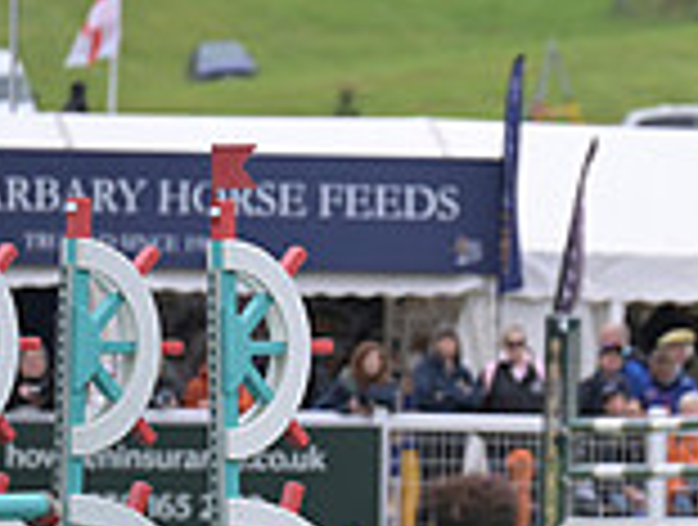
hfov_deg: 2.7
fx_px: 14512
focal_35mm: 718
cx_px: 1279
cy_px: 276
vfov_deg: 2.1
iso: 640
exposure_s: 1/1250
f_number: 4
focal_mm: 200
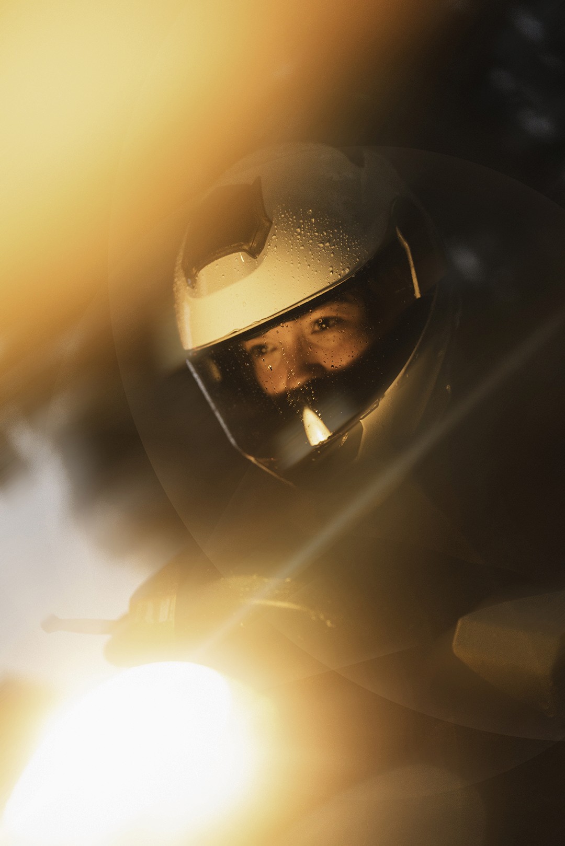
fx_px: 1176
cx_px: 282
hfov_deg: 27.0
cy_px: 423
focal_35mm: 50
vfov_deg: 39.6
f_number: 1.2
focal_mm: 50
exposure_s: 1/80
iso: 1000
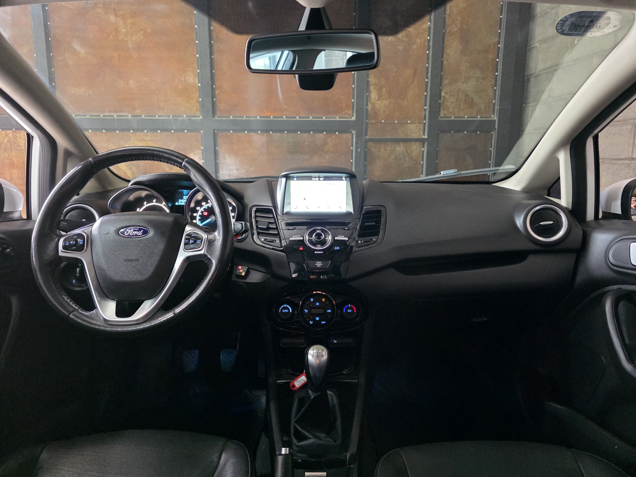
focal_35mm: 23
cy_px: 238
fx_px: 423
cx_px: 318
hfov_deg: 73.9
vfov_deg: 58.9
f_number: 1.7
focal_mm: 6.3
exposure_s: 1/120
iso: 2000
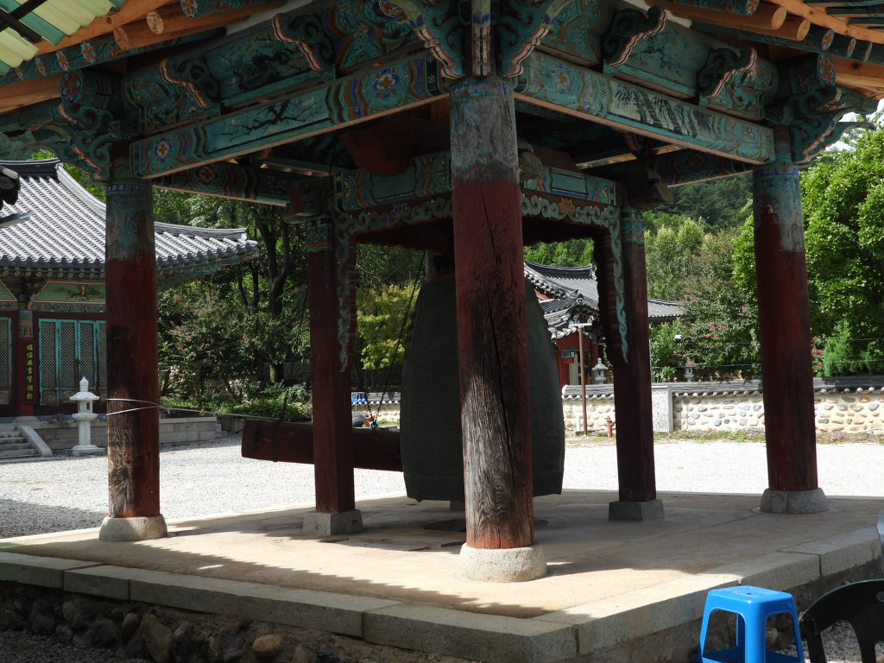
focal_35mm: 44
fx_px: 1124
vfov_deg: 32.9
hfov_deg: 42.9
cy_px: 332
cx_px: 442
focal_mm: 7.9
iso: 100
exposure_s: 1/800
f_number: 3.2
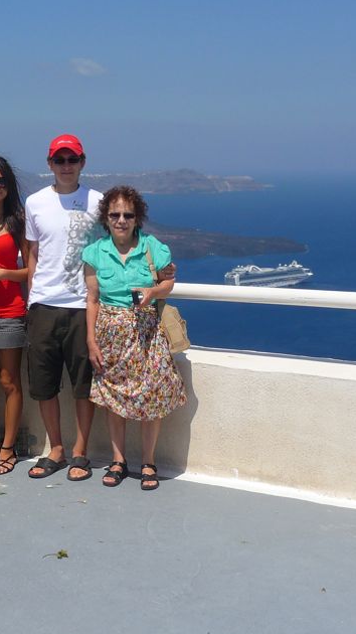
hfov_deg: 20.3
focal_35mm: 59
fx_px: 991
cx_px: 104
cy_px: 320
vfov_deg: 35.5
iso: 100
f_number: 9
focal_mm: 6.7
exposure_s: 1/250
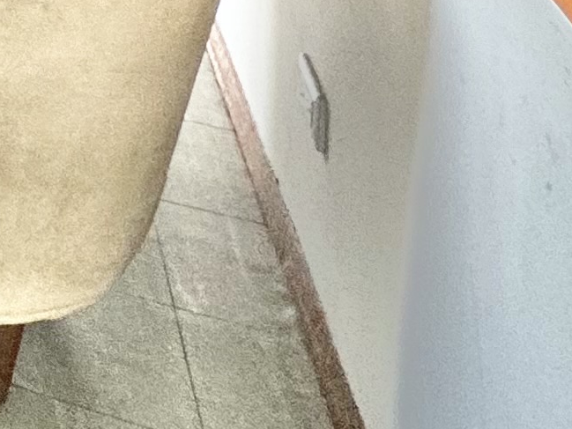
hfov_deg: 12.4
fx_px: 1438
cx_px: -1034
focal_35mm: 87
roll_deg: +2.2
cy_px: -604
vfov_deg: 12.9
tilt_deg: -3.1
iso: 64
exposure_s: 1/99
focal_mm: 2.22
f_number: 2.2
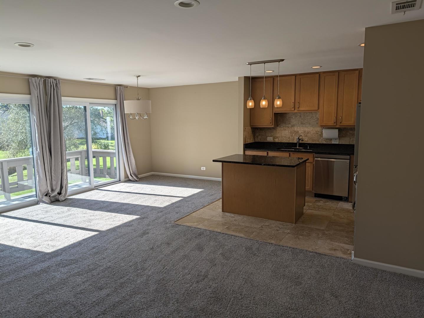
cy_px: 159
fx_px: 294
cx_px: 212
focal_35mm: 24
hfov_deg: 71.6
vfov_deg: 56.9
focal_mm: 6.9
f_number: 1.68
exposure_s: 1/525
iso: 24
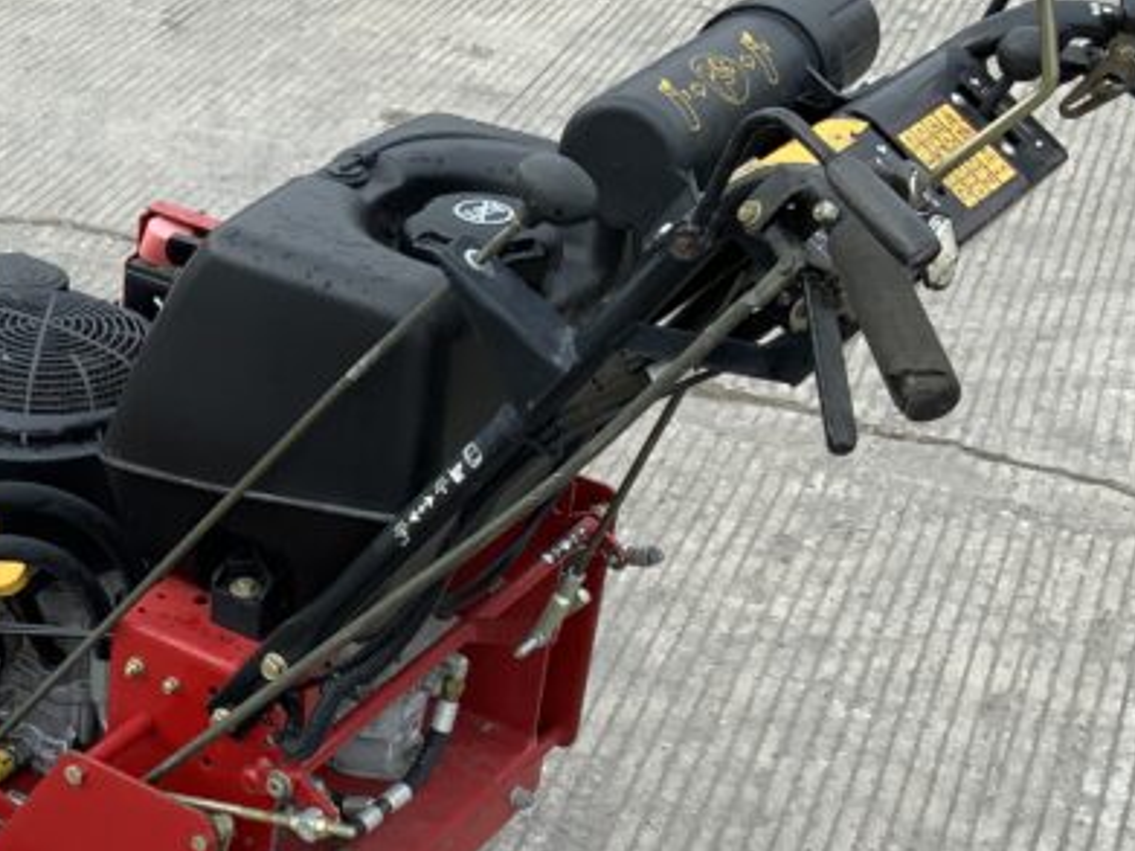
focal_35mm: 76
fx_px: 2491
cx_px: 12
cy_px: 534
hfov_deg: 24.5
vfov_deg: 19.3
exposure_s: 1/188
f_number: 1.8
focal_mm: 3
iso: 16
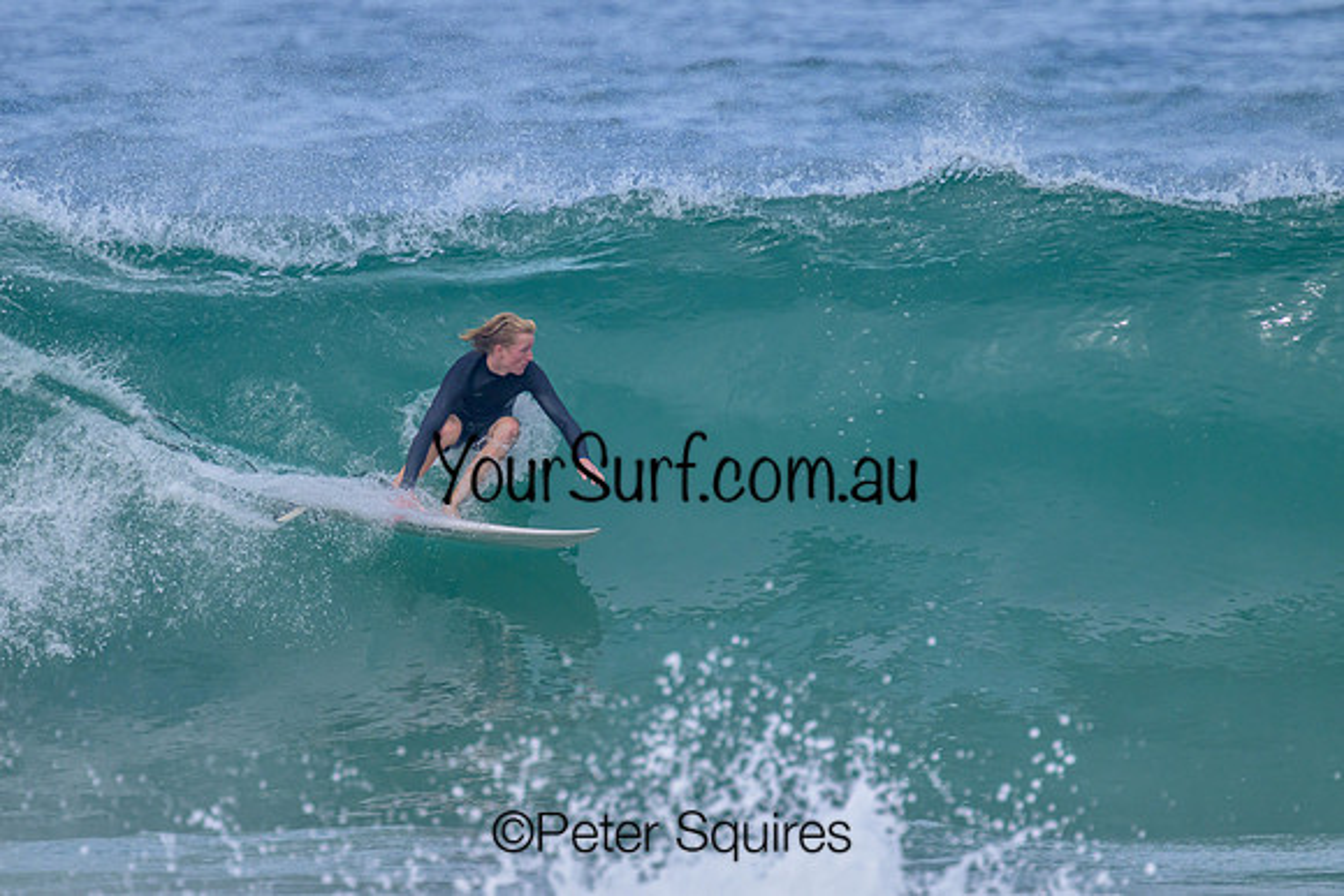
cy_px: 465
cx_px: 614
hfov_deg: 2.3
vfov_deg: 1.5
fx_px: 34011
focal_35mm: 911
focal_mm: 800
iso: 1250
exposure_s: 1/2000
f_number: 11
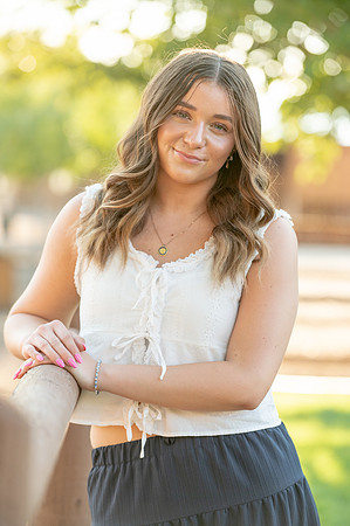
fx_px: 1900
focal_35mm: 130
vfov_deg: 15.8
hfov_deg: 10.5
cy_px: 263
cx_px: 175
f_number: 3.2
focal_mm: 130
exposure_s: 1/500
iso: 500
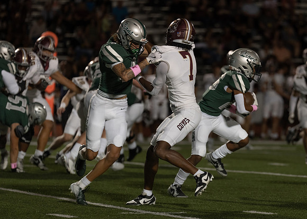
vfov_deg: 4.8
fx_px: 2592
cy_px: 132
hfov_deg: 6.8
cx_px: 211
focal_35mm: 297
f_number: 2.8
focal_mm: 200
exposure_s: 1/1000
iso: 1000
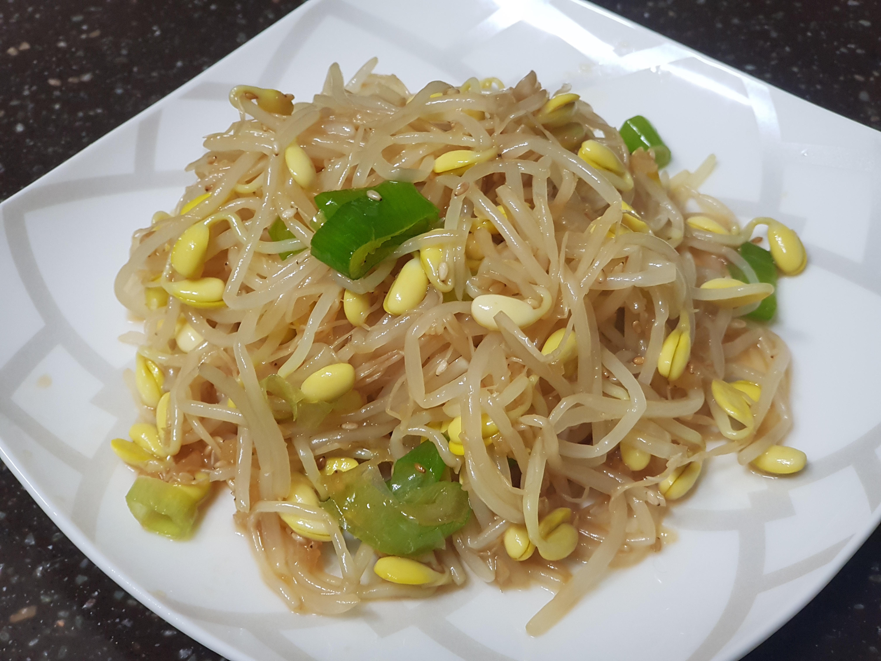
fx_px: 1323
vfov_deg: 28.0
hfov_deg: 36.8
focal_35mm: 52
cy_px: 330
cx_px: 440
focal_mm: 6
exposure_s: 1/30
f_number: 2.4
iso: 125
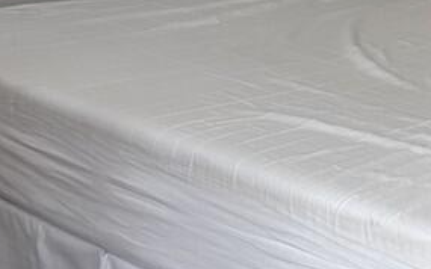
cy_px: -113
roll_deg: -0.7
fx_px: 1163
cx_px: 676
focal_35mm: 99
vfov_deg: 12.6
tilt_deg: -5.0
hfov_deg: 18.3
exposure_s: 1/100
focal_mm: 5.96
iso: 64
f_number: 1.6
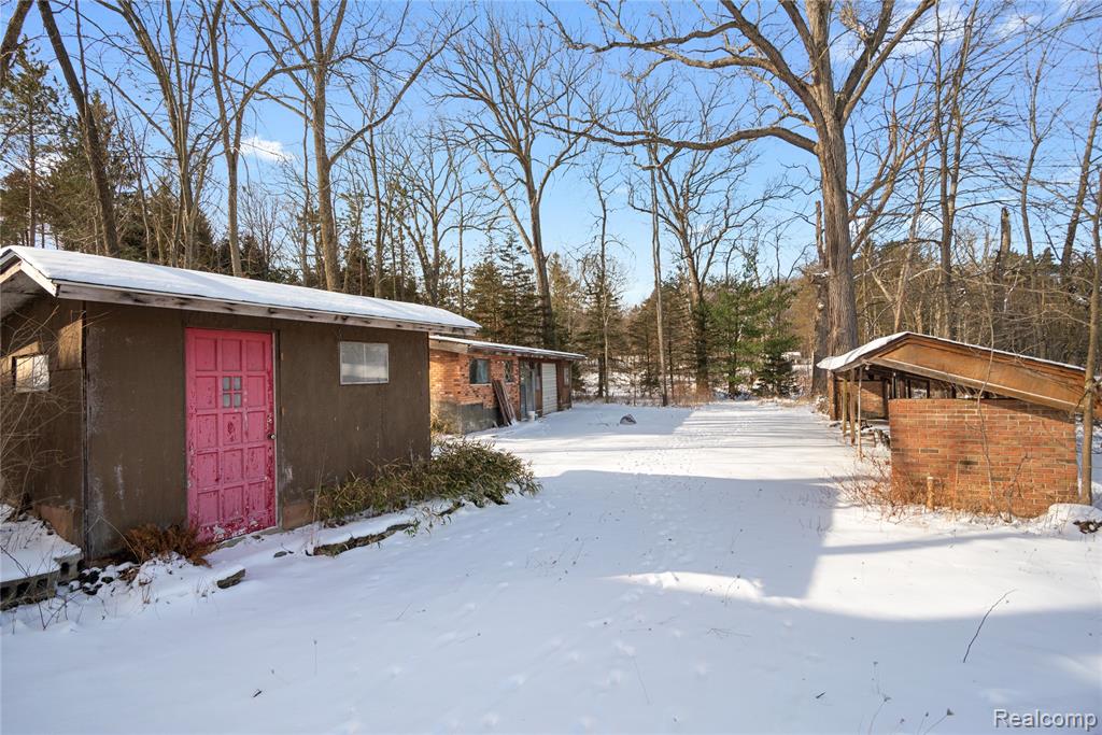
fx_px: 918
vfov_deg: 43.6
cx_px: 551
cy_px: 368
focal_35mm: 30
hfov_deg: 61.9
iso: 320
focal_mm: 30
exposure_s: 1/800
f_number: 9
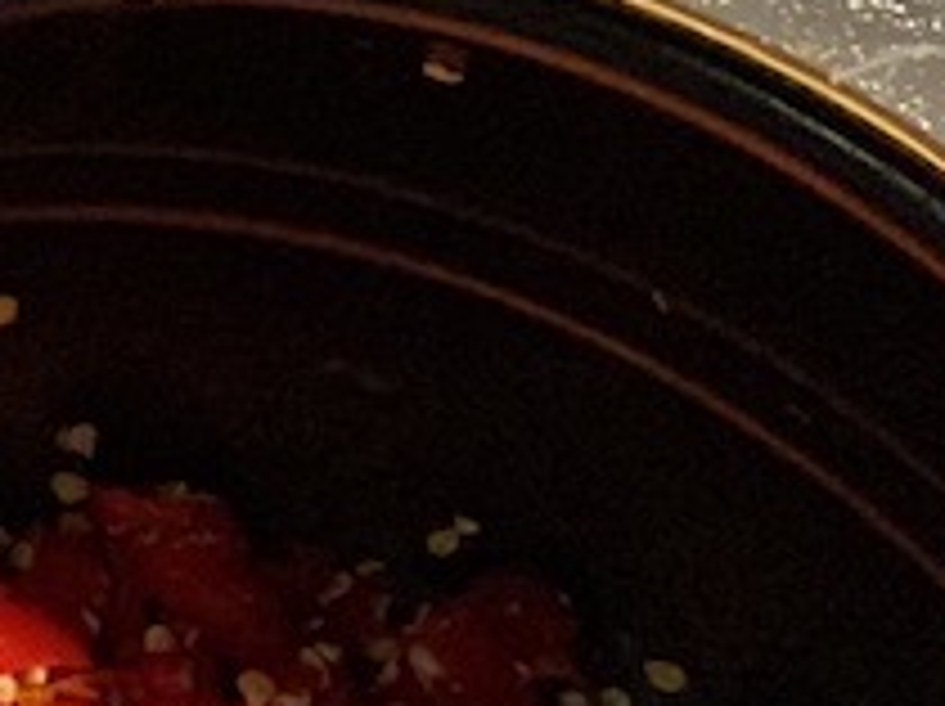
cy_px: -1151
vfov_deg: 6.9
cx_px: -1843
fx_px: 5454
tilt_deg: -44.1
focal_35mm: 200
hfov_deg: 8.4
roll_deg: +9.2
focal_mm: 4.25
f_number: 1.8
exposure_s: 1/60
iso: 200
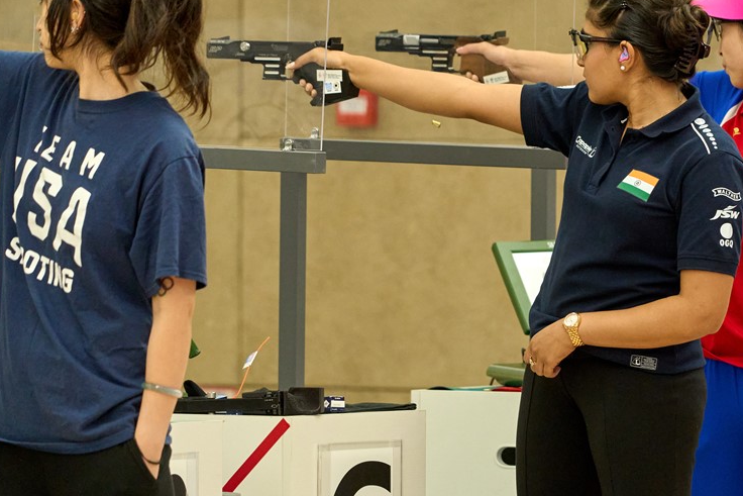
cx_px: 513
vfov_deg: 2.5
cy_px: 237
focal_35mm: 556
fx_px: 11477
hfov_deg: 3.7
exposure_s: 1/400
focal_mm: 341
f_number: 6.3
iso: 3200
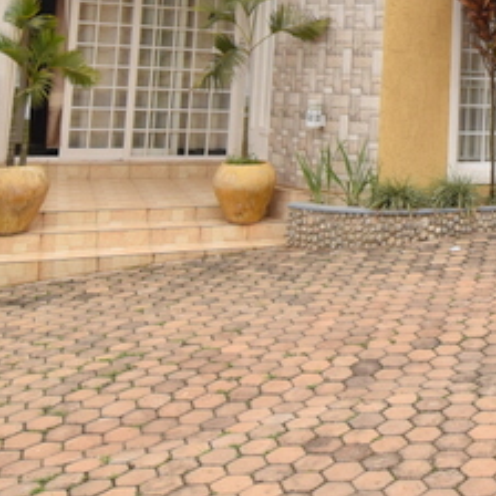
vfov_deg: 32.5
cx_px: 525
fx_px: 794
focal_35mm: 49
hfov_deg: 31.4
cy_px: 29
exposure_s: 1/640
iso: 320
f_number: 8
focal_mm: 10
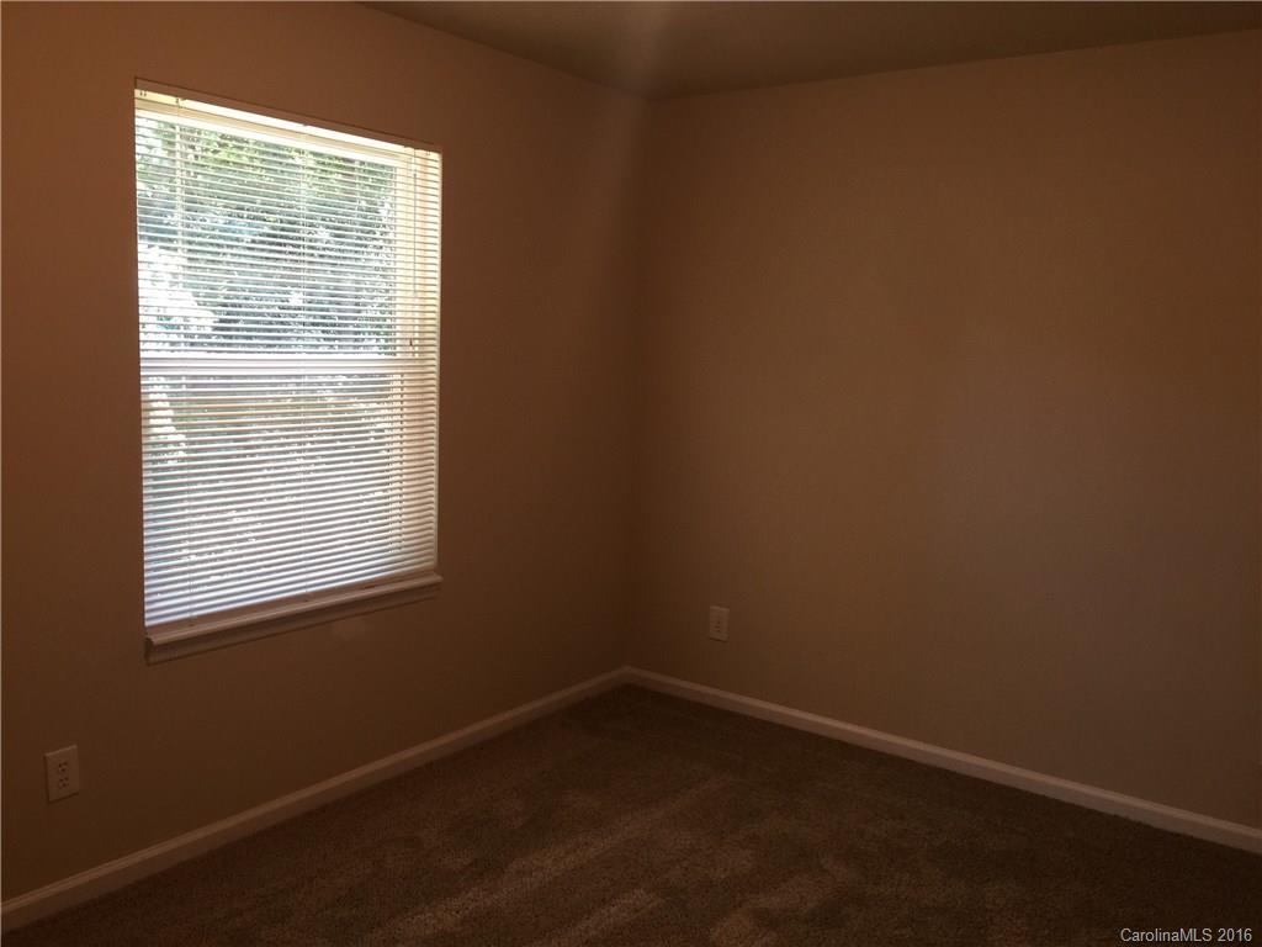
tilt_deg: -6.7
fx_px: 1057
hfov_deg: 61.7
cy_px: 474
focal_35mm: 29
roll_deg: -3.3
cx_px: 631
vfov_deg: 48.2
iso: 50
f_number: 2.2
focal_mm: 4.15
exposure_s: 1/30
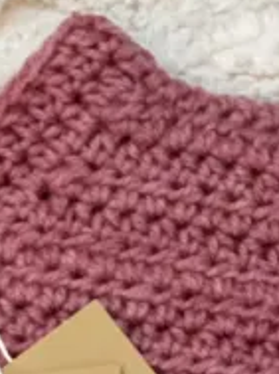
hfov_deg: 4.5
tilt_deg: -74.0
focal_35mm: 331
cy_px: 358
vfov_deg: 6.0
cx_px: -79
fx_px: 3569
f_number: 2
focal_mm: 6
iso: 500
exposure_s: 1/14
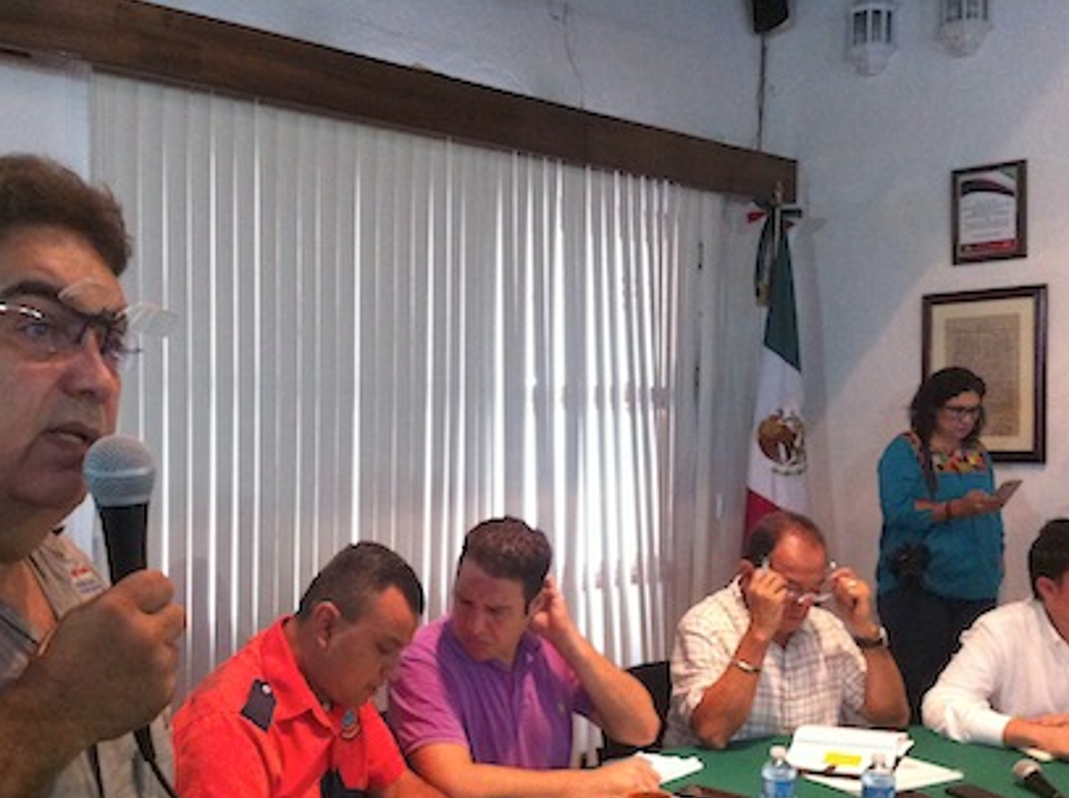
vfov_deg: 33.4
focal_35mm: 43
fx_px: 1326
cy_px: 479
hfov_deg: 43.7
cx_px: 441
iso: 500
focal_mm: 3.85
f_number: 2.8
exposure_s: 1/15
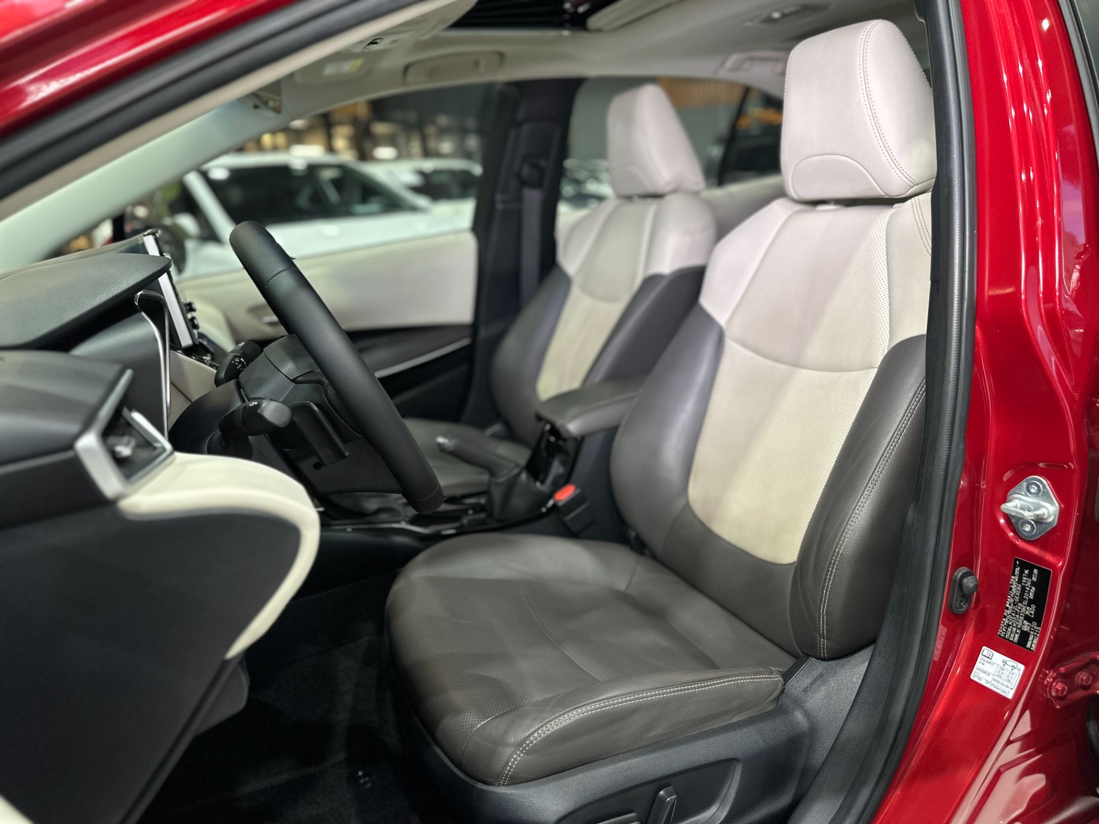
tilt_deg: -16.4
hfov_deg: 71.6
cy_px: 412
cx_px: 550
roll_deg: +4.6
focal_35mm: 24
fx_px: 762
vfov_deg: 56.8
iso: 125
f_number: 1.78
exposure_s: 1/60
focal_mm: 6.86
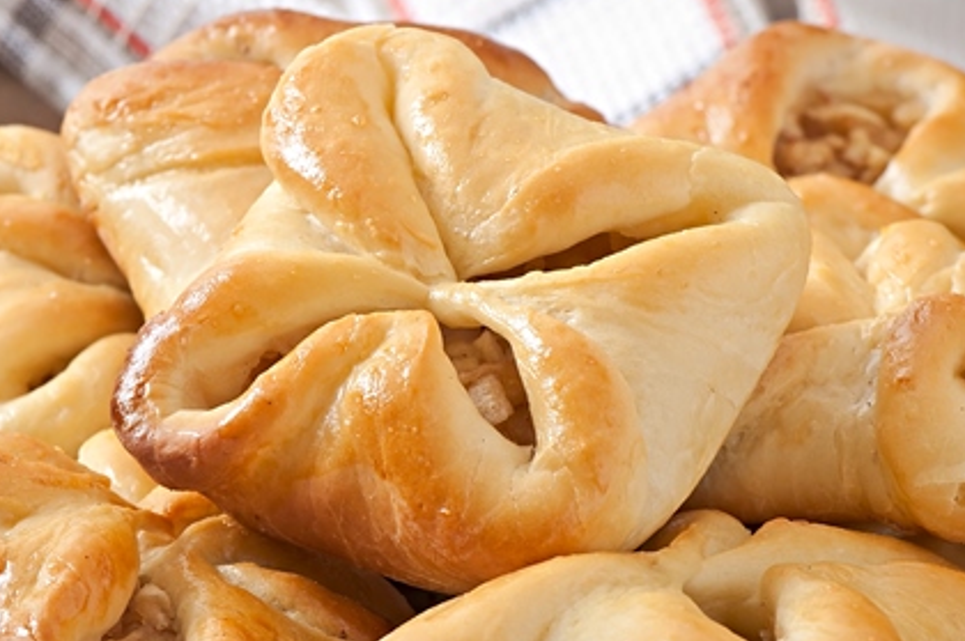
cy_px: 388
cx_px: 457
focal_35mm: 226
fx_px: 6043
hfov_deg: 9.1
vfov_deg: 6.1
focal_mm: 105
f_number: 11
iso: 100
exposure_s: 1/200
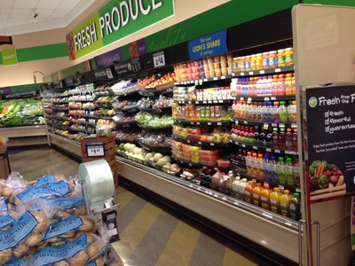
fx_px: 338
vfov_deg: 42.9
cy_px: 133
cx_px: 178
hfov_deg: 55.4
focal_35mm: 33
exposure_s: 1/30
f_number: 2.4
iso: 50
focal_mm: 4.12
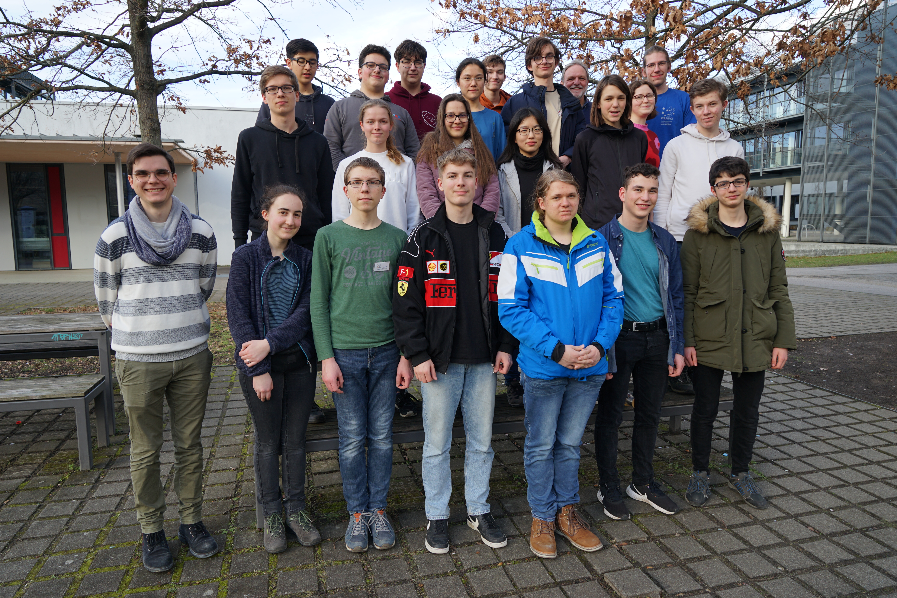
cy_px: 299
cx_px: 448
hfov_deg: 73.7
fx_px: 598
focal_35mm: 24
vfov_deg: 53.1
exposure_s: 1/80
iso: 100
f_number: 5.6
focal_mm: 24
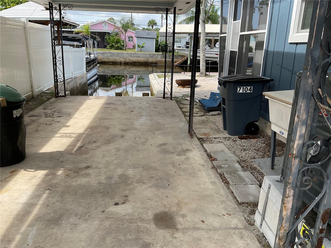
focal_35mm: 29
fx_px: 277
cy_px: 124
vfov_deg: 48.2
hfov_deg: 61.7
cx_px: 166
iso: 16
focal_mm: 3
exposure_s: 1/635
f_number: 1.8
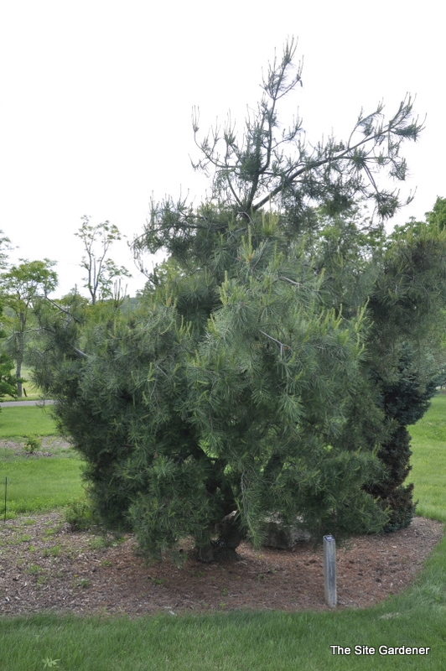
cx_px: 223
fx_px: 614
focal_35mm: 33
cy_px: 336
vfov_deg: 57.3
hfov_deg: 39.9
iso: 200
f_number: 10
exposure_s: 1/100
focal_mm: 22
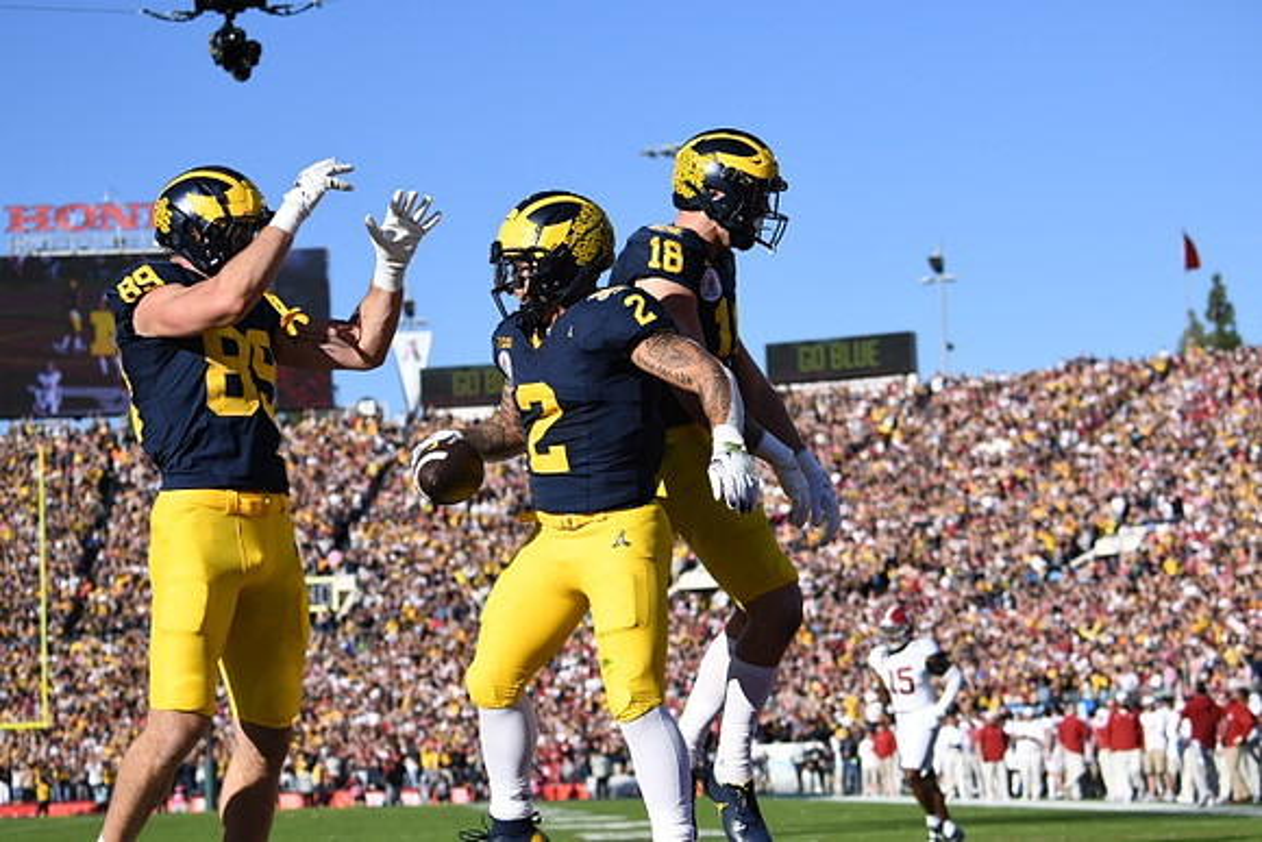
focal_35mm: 96
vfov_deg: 14.3
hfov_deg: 21.2
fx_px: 3366
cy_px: 421
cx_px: 631
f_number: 4.5
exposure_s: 1/2500
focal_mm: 80
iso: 320
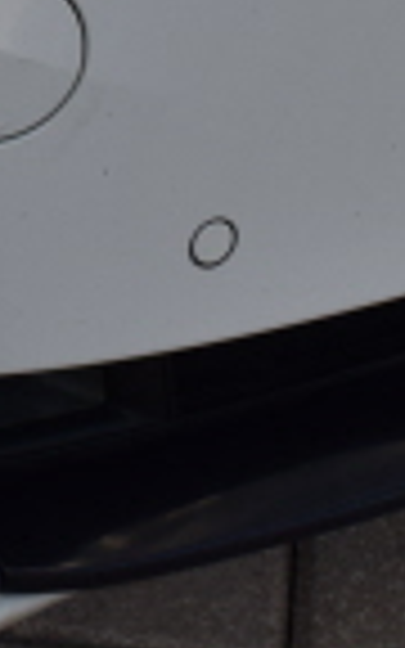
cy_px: -344
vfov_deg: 11.1
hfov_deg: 7.1
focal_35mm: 181
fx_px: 3196
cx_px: -180
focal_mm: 18
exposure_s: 1/250
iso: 250
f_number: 8
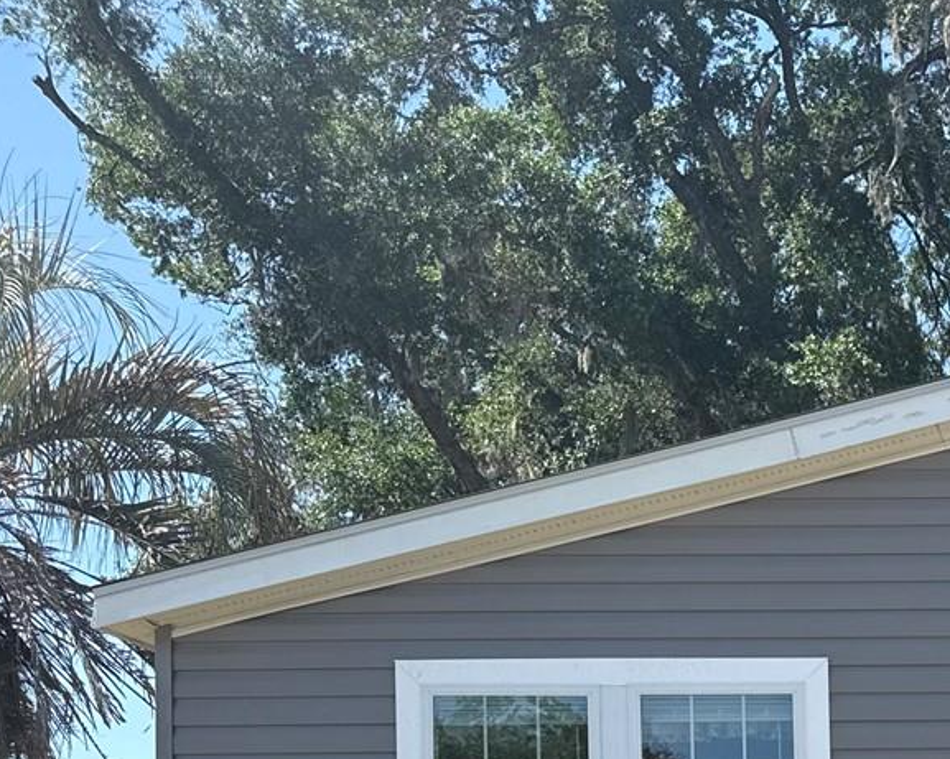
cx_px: 1087
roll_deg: +0.1
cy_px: 980
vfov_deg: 21.3
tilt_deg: +0.5
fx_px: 1827
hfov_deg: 26.5
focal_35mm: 65
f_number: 1.78
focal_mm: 6.76
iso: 80
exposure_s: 1/2611
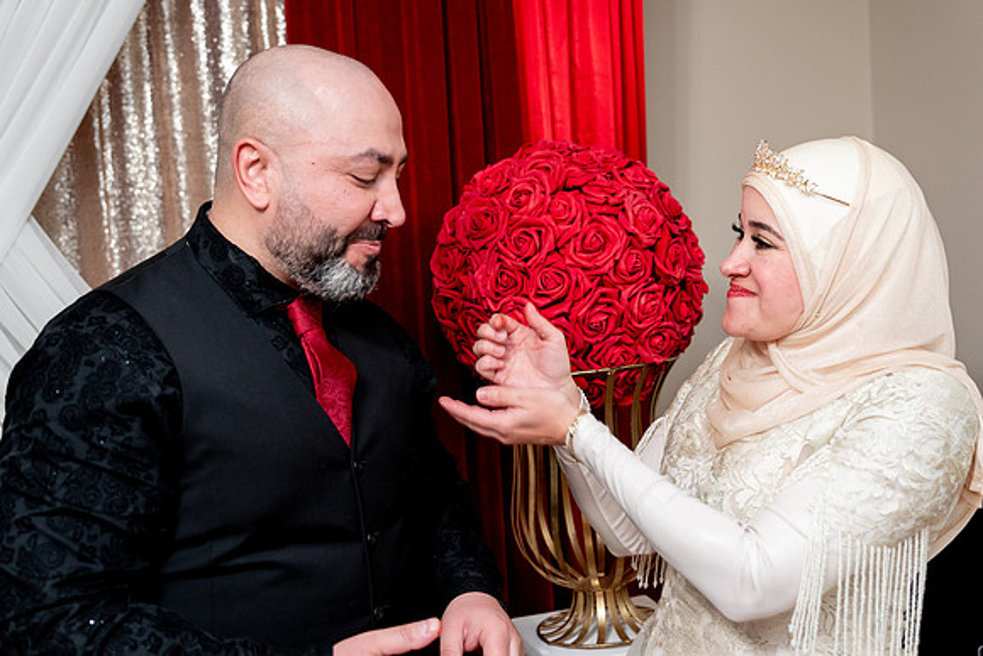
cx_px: 526
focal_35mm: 41
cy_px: 305
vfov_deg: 32.9
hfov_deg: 47.7
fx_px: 1111
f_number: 2.8
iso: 1600
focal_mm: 38
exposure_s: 1/160
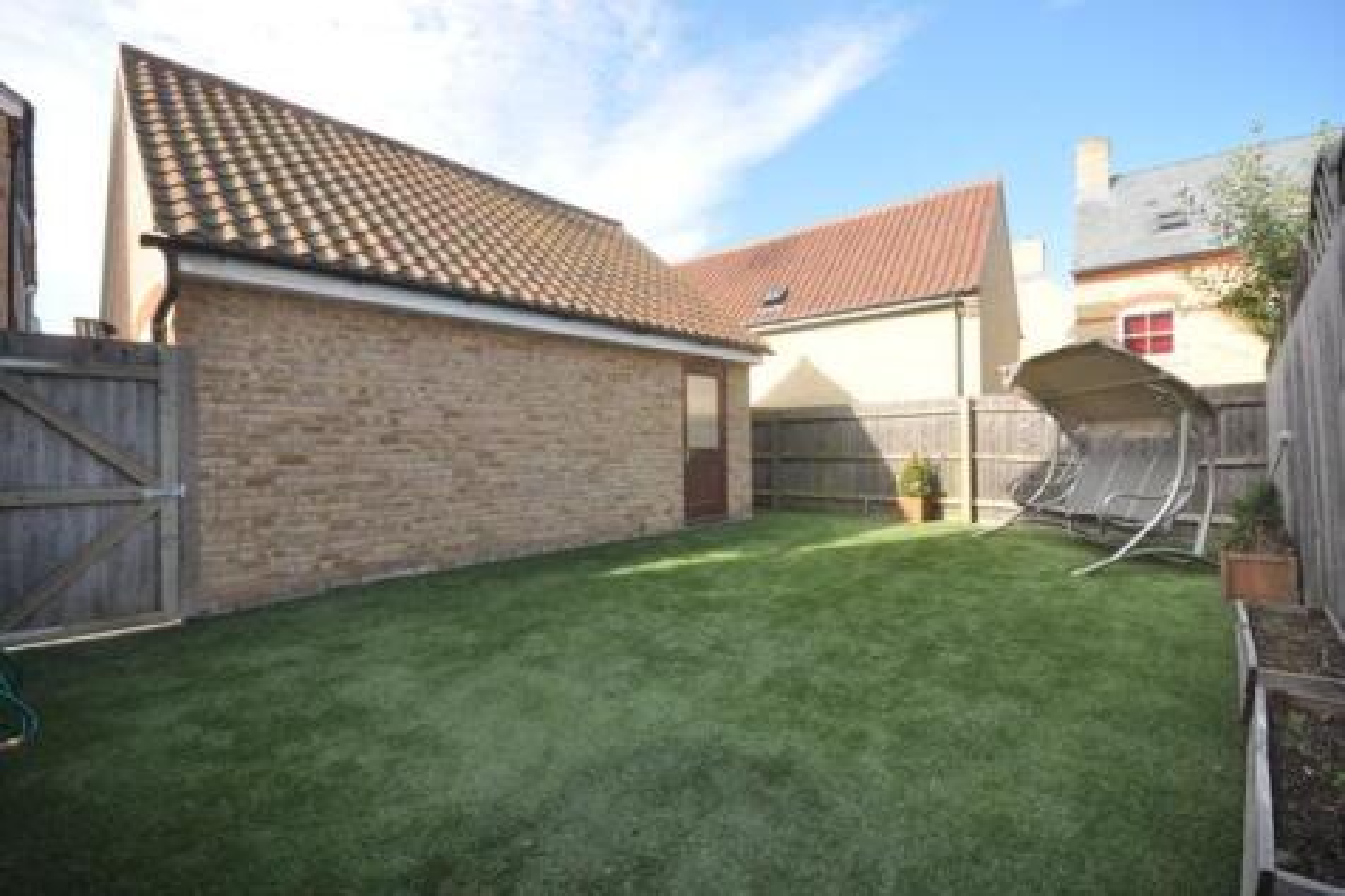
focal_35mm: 15
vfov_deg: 77.3
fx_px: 560
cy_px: 448
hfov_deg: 100.4
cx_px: 672
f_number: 7.1
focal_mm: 10
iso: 200
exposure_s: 1/200
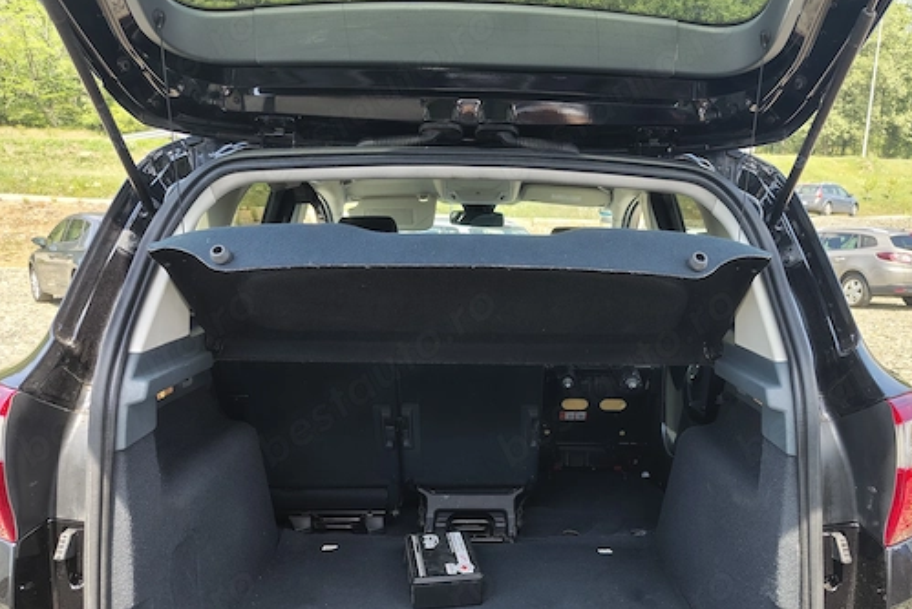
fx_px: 760
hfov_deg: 61.7
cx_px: 519
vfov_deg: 43.1
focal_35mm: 30
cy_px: 401
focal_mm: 5.56
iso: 100
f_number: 1.8
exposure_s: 1/145
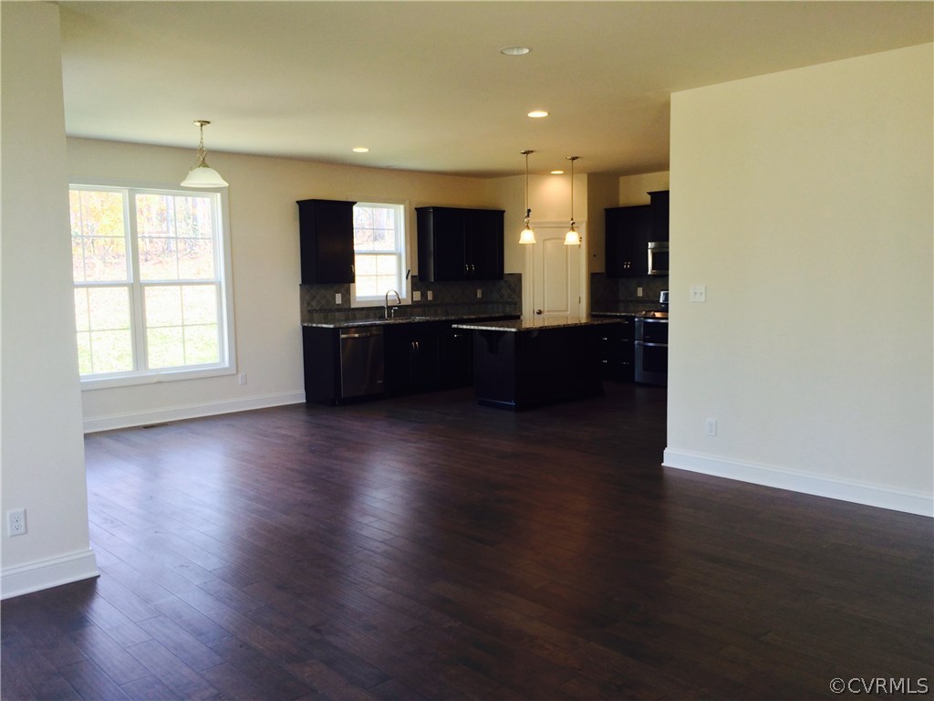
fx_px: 782
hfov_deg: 61.7
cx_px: 467
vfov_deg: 48.2
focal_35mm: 29
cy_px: 350
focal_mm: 4.15
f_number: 2.2
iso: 40
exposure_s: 1/30
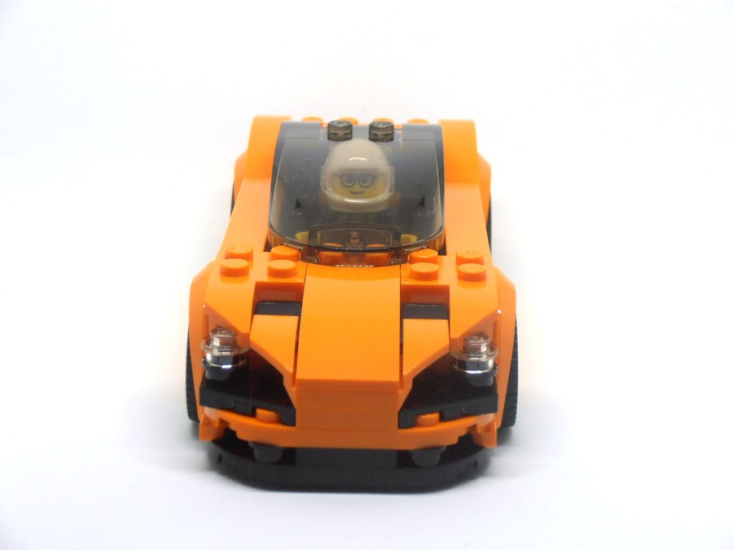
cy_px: 275
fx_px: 1863
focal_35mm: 88
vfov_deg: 16.8
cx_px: 366
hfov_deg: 22.3
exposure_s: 1/40
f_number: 5.1
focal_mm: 15.51
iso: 125
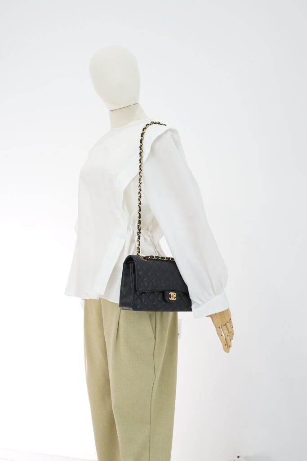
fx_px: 639
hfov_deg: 27.0
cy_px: 230
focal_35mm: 50
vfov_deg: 39.6
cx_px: 154
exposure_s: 1/10
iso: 640
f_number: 6.3
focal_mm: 50
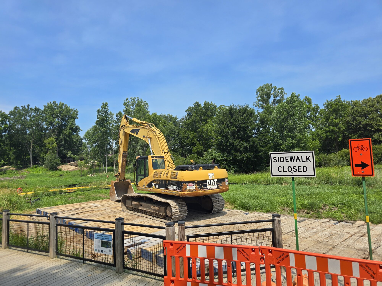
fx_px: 254
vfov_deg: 58.9
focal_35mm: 23
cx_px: 191
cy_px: 143
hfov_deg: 73.9
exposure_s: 1/643
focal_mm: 6.3
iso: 12
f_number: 1.7
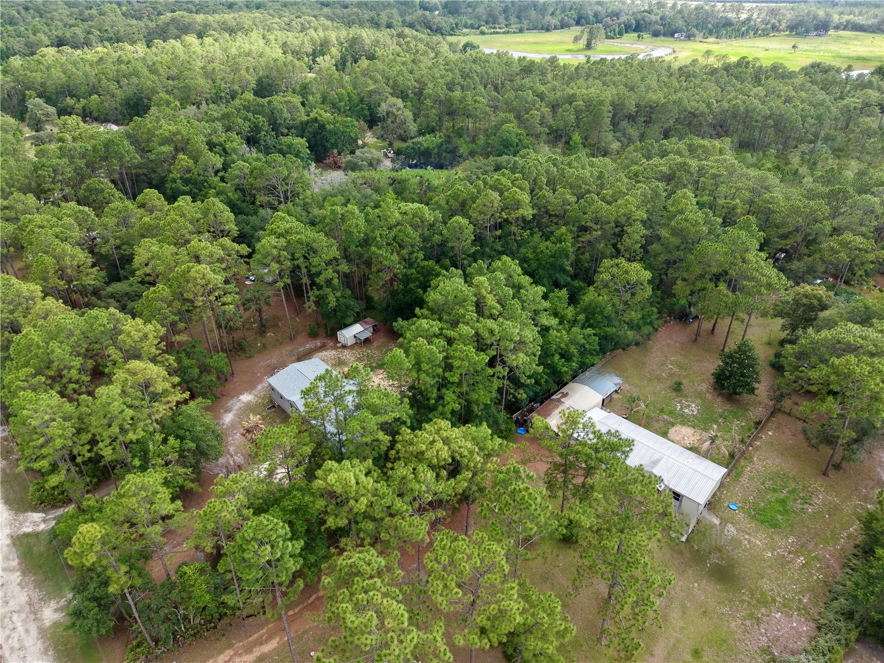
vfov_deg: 56.8
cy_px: 332
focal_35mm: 24
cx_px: 442
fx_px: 613
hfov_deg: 71.6
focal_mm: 8.67
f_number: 1.8
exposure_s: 1/1250
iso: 200
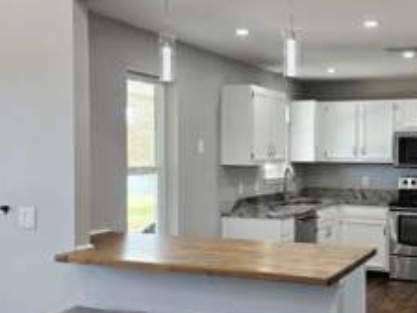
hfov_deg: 38.2
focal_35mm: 49
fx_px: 591
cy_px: 168
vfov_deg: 29.7
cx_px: 293
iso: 64
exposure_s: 1/120
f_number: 1.7
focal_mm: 6.3
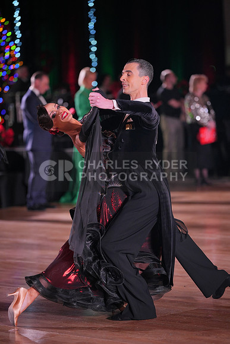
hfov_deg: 9.7
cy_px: 172
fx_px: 1350
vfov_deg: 14.5
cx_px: 115
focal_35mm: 141
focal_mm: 141
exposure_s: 1/400
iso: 800
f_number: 2.8
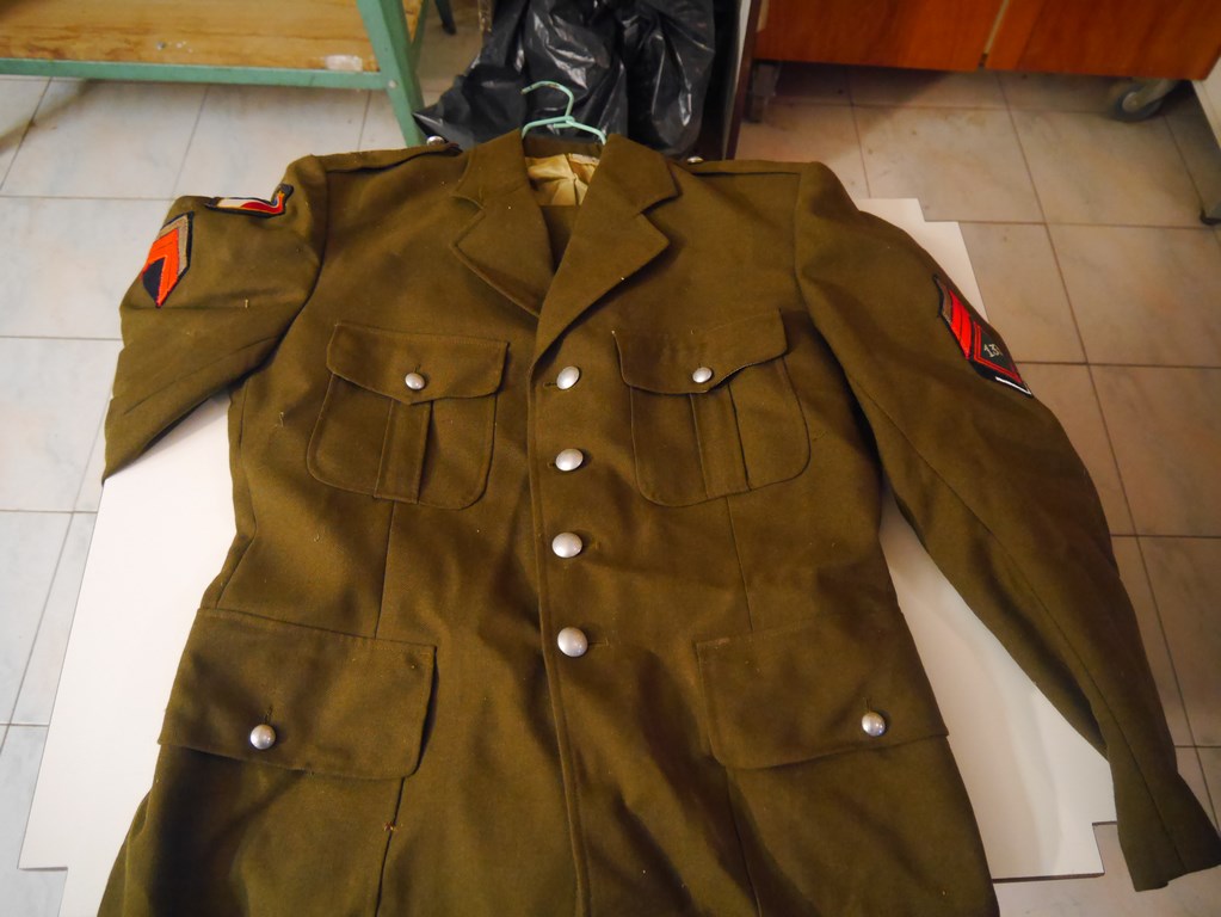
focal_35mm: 28
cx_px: 610
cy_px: 458
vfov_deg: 49.8
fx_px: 988
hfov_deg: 63.4
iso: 2000
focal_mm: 14
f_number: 3.5
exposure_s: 1/60
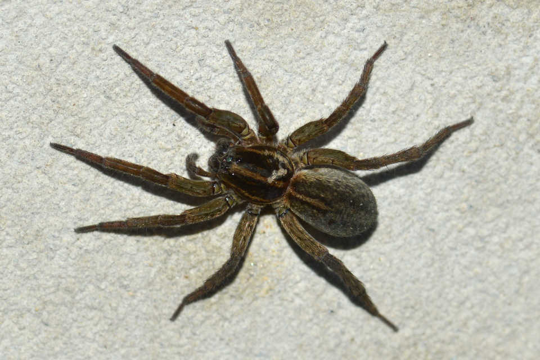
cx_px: 270
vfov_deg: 9.1
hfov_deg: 13.7
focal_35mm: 150
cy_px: 180
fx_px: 2250
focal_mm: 100
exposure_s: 1/200
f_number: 14
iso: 100
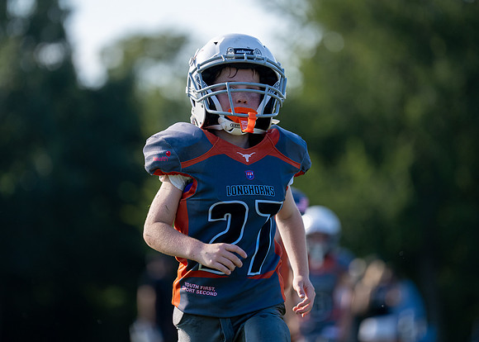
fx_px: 3225
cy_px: 139
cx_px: 226
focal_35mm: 237
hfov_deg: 8.5
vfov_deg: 6.1
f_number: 2.8
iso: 250
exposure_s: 1/2000
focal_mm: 188
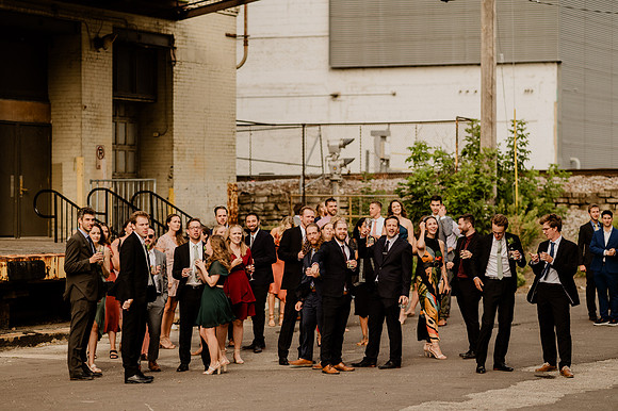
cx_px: 309
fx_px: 1934
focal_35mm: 113
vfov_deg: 12.1
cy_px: 221
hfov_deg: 18.2
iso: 64
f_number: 2
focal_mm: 105
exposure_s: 1/1250
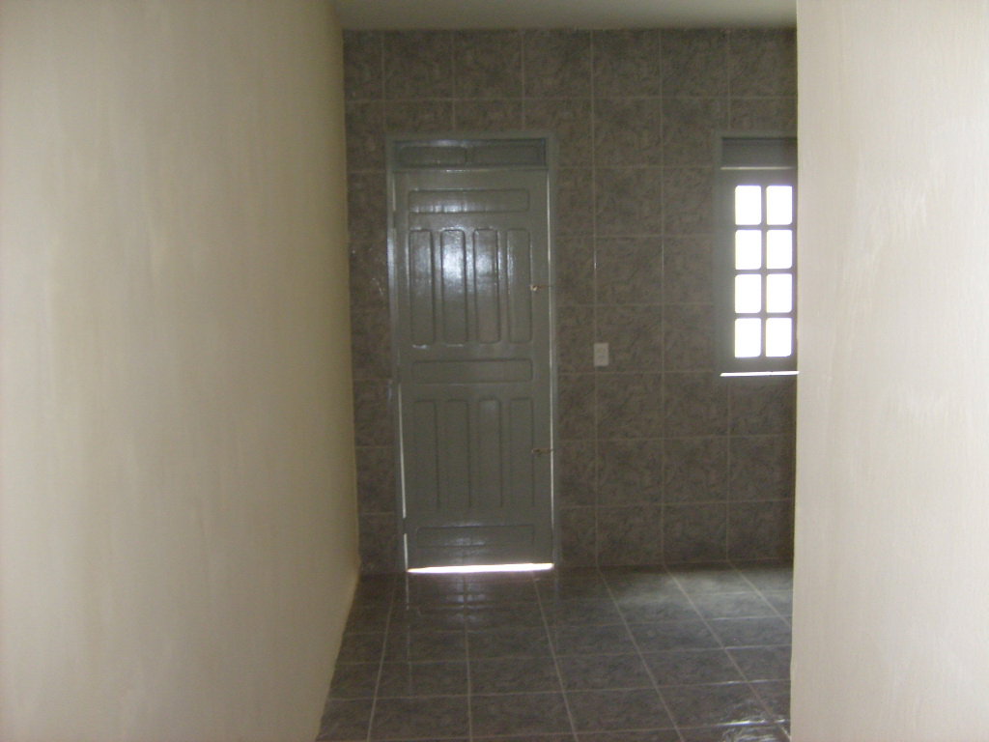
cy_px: 371
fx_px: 1000
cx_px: 494
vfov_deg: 40.7
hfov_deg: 52.6
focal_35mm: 35
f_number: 2.8
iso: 100
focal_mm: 5.8
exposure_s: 1/45
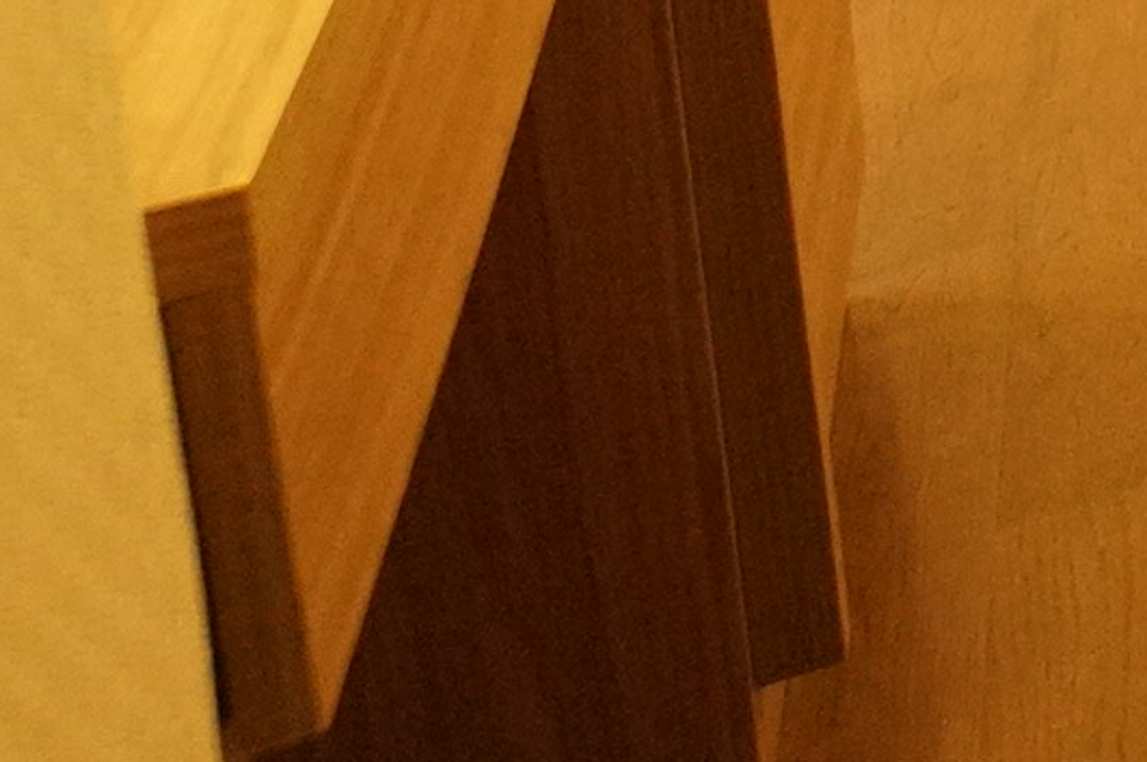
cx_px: 2640
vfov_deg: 11.5
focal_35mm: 85
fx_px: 2706
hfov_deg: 15.4
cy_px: -1351
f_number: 4
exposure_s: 1/20
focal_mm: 10
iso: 3200
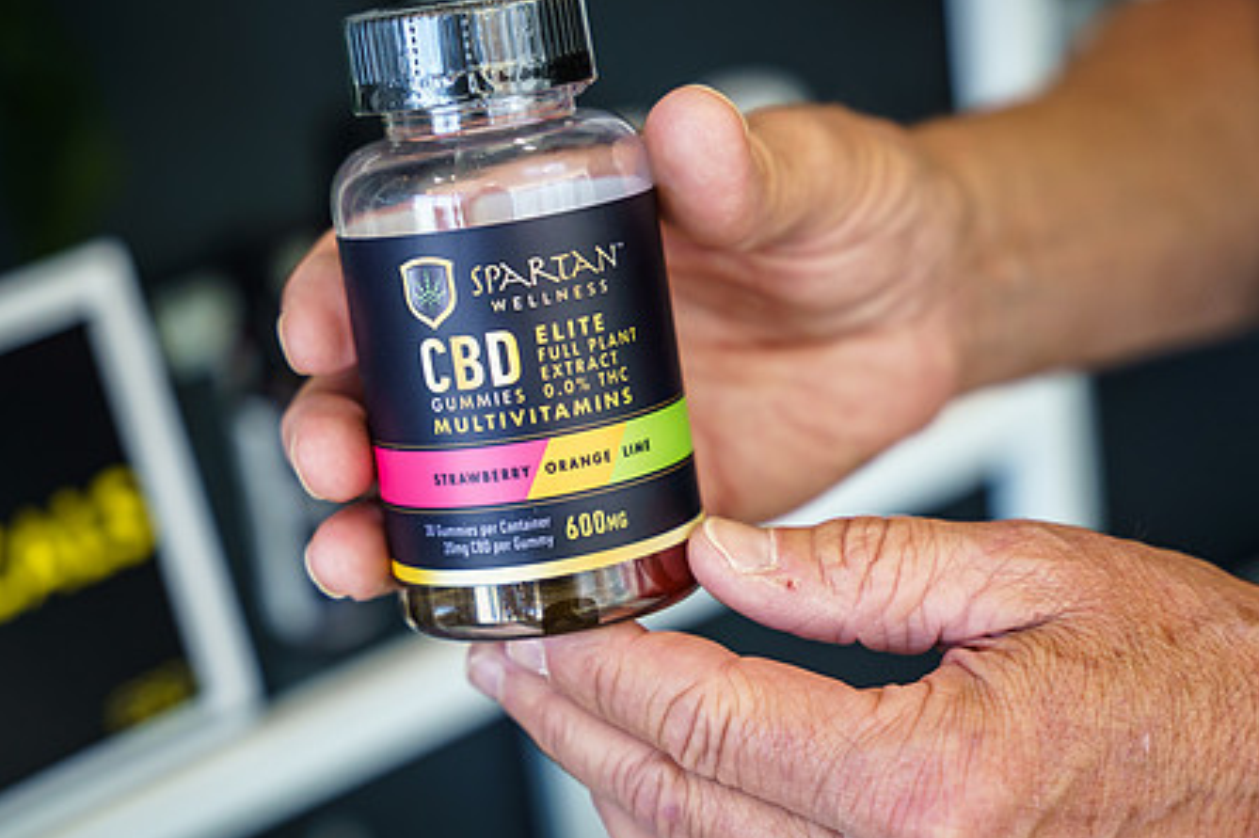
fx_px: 3041
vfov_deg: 15.7
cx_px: 661
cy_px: 453
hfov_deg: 23.4
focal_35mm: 87
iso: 640
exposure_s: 1/320
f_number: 2.8
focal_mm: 62
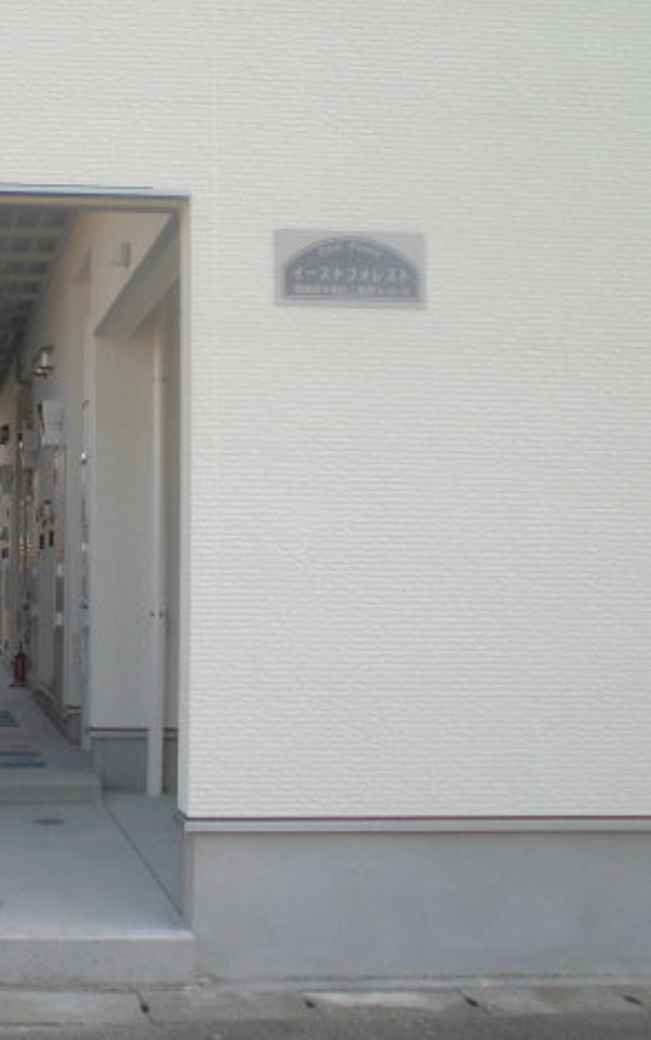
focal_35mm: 42
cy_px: 524
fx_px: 1191
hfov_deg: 28.2
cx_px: -42
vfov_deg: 47.2
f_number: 3.7
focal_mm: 5.3
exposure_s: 1/160
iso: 100
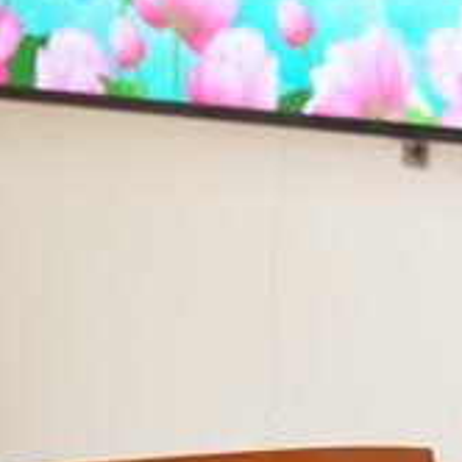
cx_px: 754
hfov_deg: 10.3
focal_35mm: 163
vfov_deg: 10.6
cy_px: -46
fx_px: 2456
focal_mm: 33
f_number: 4
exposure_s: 1/60
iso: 500
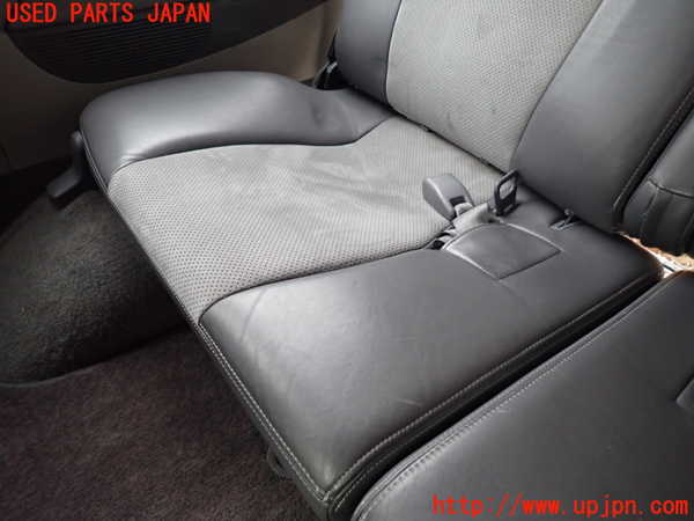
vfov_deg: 54.9
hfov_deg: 69.4
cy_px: 260
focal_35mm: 25
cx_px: 347
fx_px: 501
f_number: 2
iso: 400
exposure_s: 1/30
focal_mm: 4.5
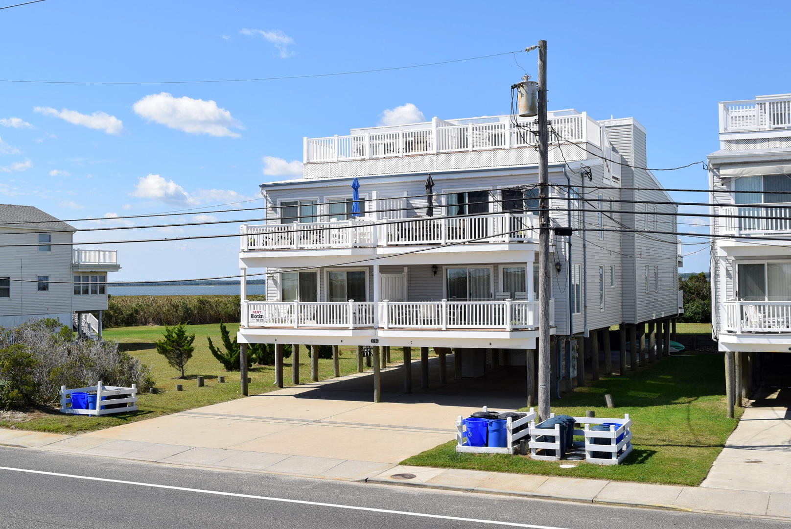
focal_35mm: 42
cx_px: 396
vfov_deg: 31.9
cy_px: 264
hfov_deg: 46.4
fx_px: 923
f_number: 10
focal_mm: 28
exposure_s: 1/400
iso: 200
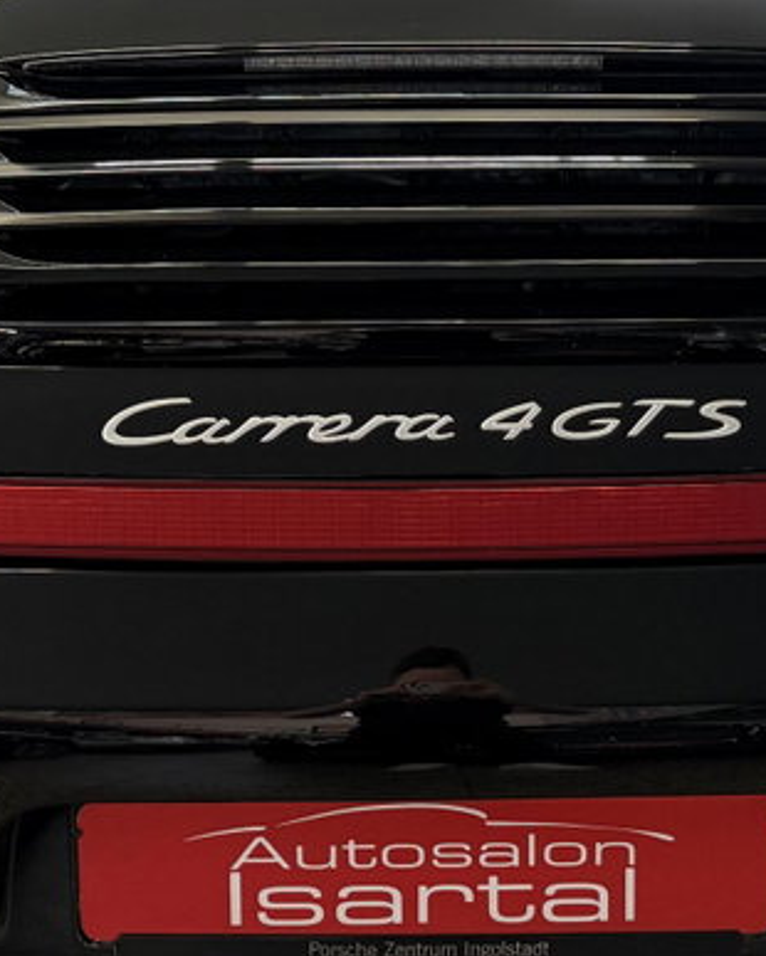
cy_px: 329
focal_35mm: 62
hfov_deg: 24.6
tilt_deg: -21.9
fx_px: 1756
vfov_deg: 30.3
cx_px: 440
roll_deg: +1.0
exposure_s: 1/50
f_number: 1.78
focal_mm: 6.76
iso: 400
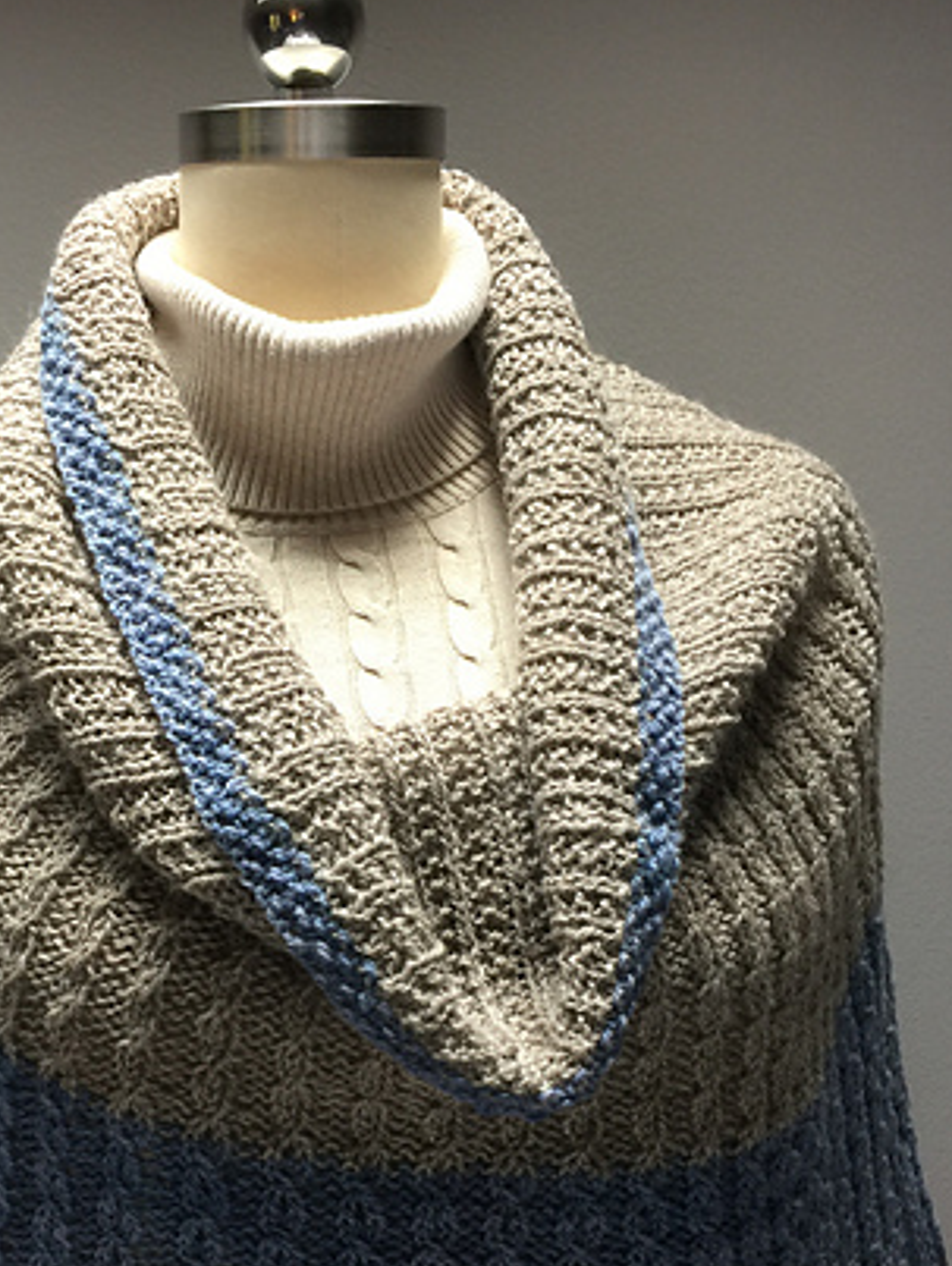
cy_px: 955
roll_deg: +2.0
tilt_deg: -8.5
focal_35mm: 46
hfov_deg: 31.1
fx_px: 1684
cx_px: 267
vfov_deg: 40.0
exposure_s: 1/15
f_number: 2.2
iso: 40
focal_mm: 4.15
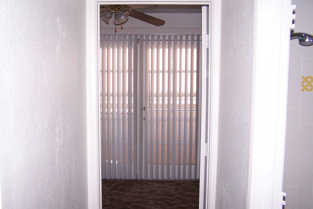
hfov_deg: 48.5
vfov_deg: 33.4
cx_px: 155
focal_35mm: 40
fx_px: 348
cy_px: 104
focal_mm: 6.3
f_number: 2.8
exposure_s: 1/60
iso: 140
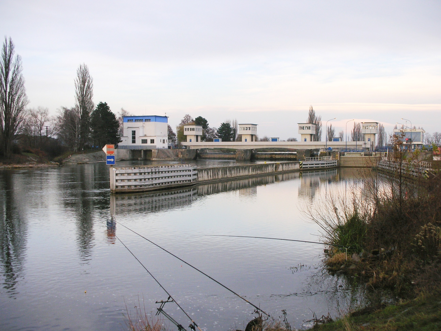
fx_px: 586
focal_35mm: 46
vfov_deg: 31.5
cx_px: 220
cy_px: 166
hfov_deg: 41.2
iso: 50
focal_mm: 7.7
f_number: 3.5
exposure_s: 1/144
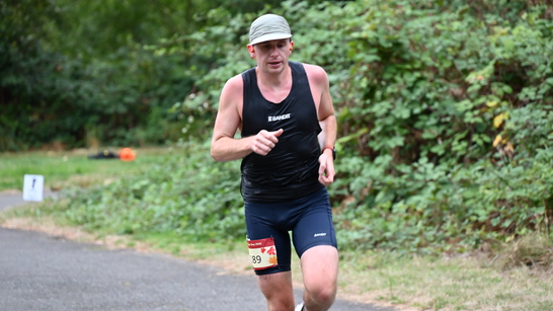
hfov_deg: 10.2
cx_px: 278
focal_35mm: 211
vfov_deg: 5.8
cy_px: 144
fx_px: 3094
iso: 1800
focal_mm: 200
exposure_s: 1/250
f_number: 6.3
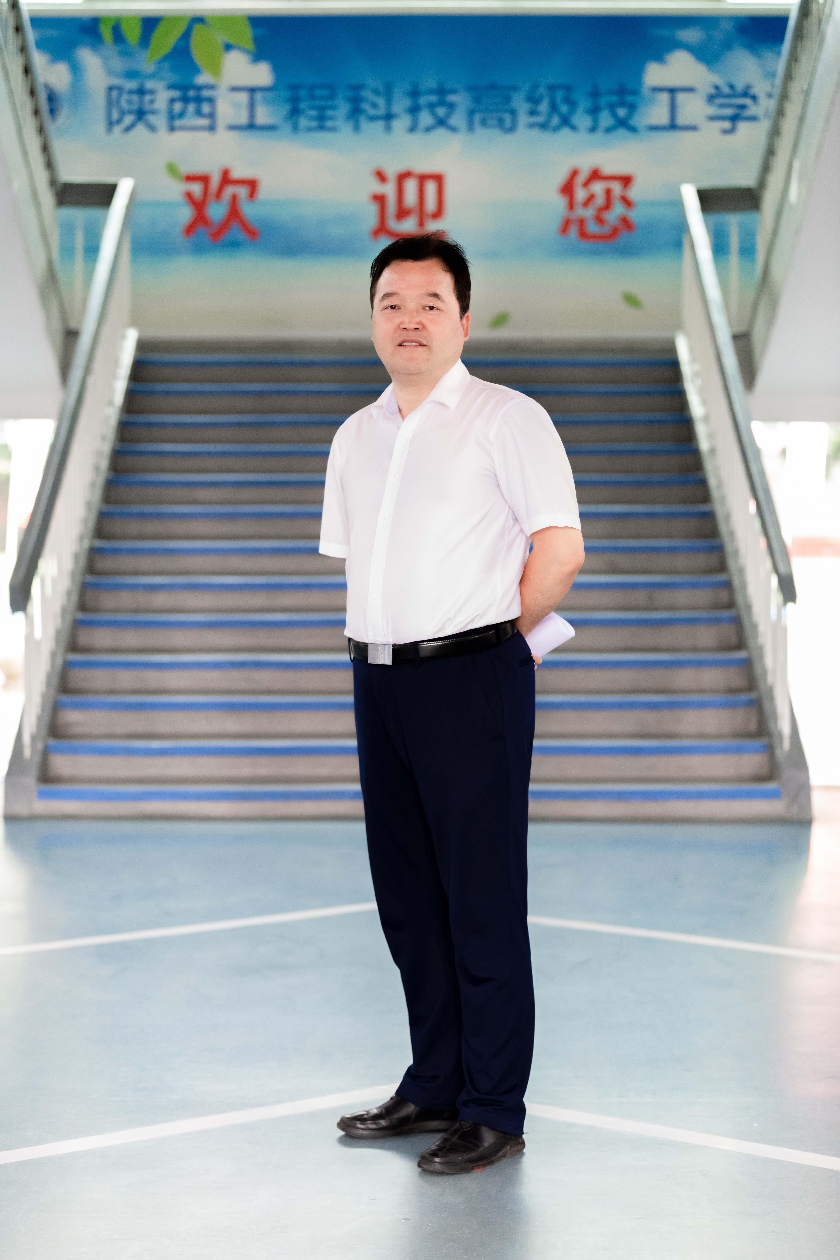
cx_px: 420
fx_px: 2520
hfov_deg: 18.9
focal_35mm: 72
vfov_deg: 28.1
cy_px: 630
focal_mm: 72
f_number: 2.8
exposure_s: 1/125
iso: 4000
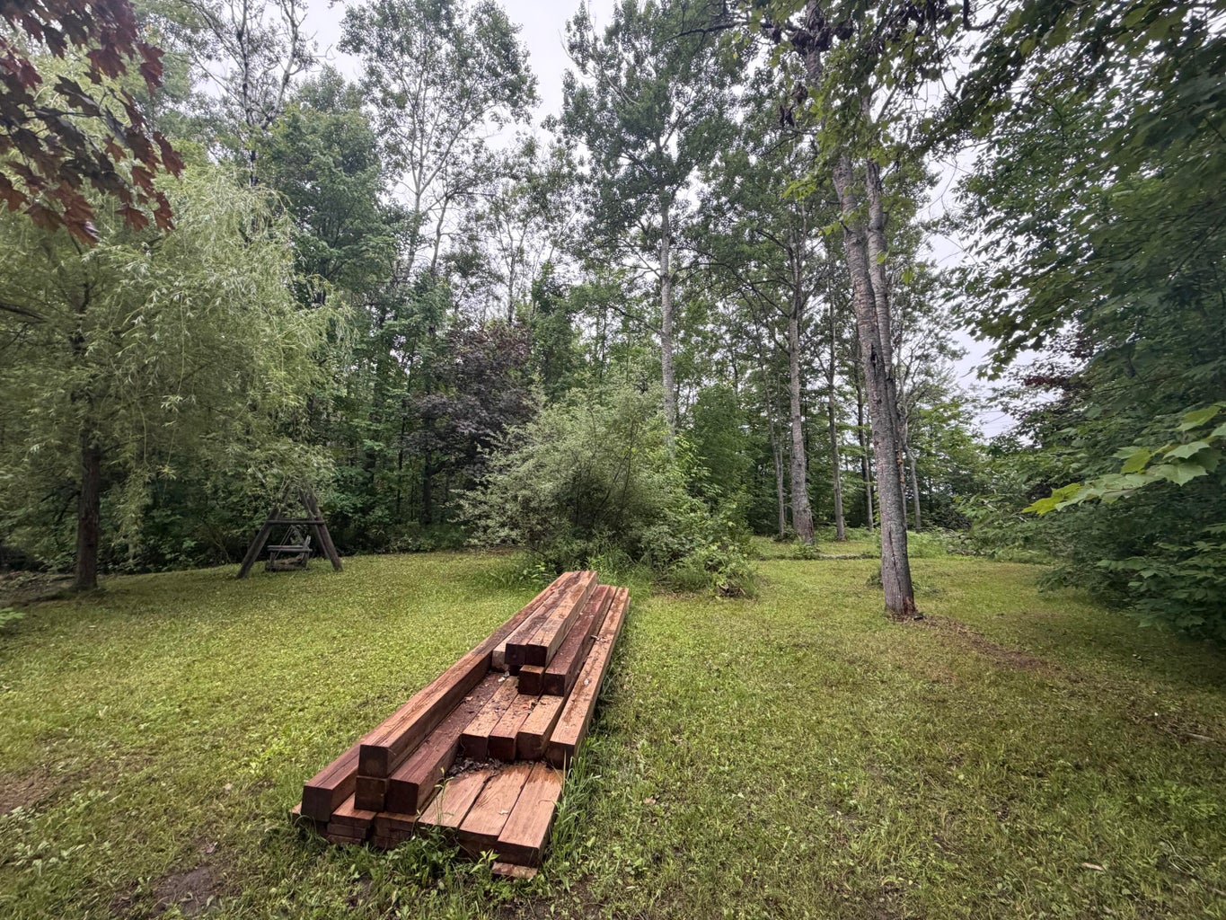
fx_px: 496
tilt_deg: +6.1
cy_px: 460
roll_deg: -0.5
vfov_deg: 85.7
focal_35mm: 14
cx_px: 613
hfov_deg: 102.1
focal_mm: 2.22
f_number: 2.2
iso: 250
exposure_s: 1/121
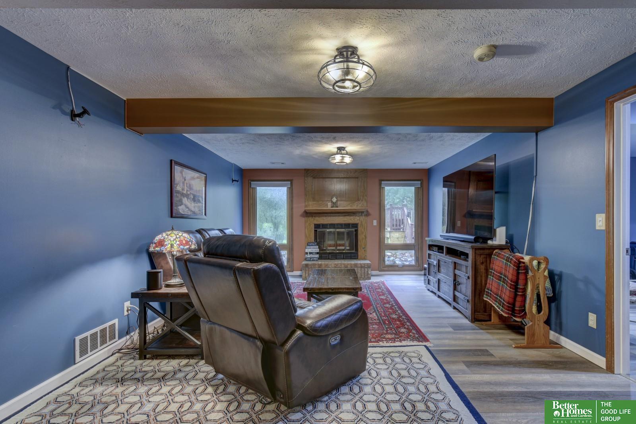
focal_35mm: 15
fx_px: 265
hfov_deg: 100.4
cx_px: 318
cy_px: 212
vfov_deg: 77.3
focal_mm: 10
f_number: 8
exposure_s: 1/2
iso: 400
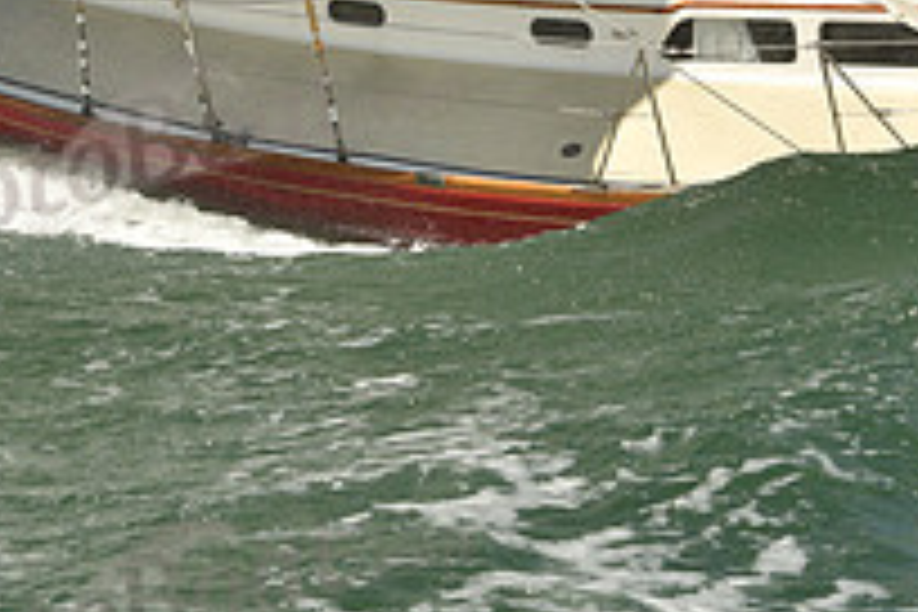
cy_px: -146
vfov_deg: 6.8
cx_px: 706
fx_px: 5074
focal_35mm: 199
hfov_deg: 10.3
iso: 320
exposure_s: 1/800
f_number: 11
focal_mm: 70
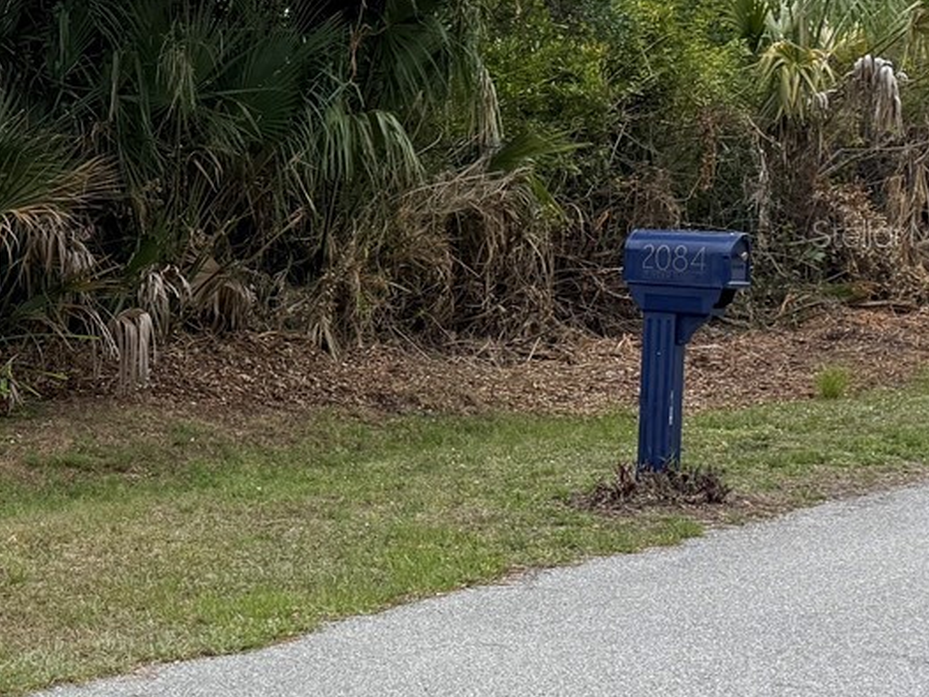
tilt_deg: -0.7
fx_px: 1960
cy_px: 233
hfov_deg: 22.3
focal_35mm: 73
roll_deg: +0.5
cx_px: -434
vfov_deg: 20.1
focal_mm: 6.76
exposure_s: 1/2525
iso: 100
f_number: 1.78
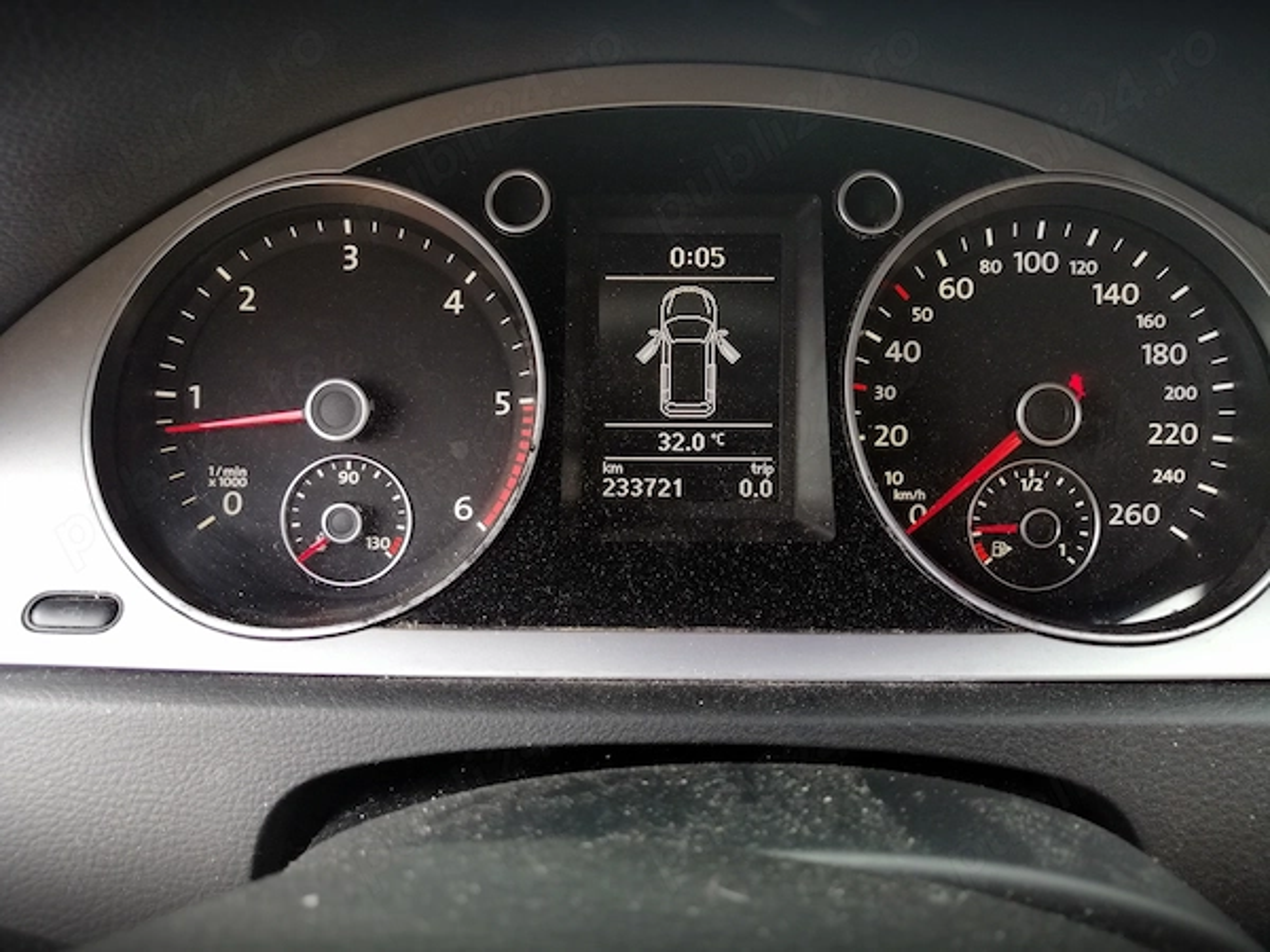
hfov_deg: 65.3
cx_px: 635
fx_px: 991
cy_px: 476
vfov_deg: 51.4
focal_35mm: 27
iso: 100
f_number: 1.8
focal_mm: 3.95
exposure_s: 1/50
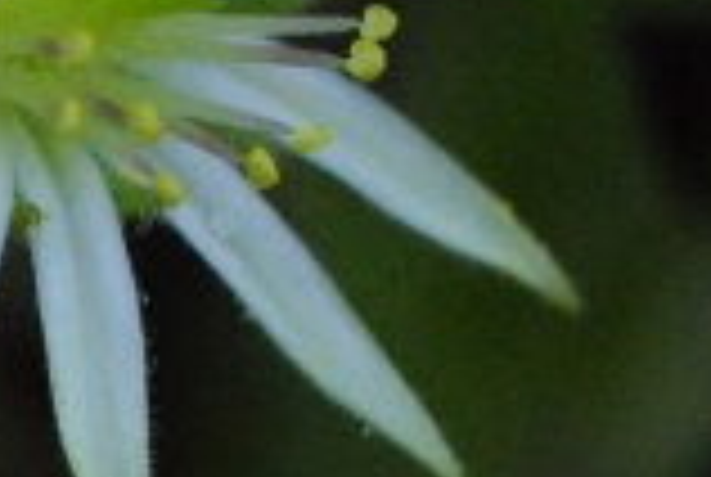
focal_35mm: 646
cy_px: -369
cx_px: 734
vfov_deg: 2.1
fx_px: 12773
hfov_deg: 3.2
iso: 1600
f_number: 8
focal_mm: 85
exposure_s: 1/250
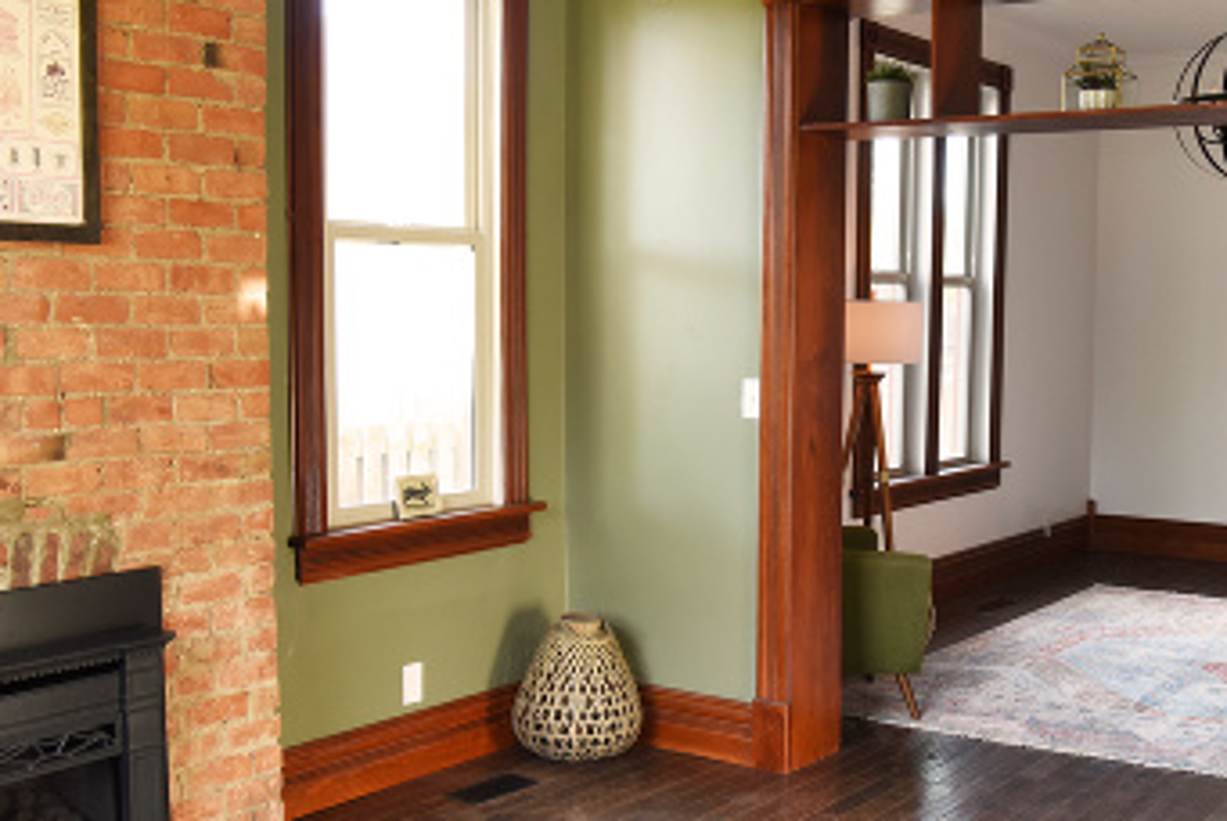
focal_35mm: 45
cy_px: 466
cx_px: 734
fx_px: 1535
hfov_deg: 43.4
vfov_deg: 29.9
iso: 500
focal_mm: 24
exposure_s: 1/60
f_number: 4
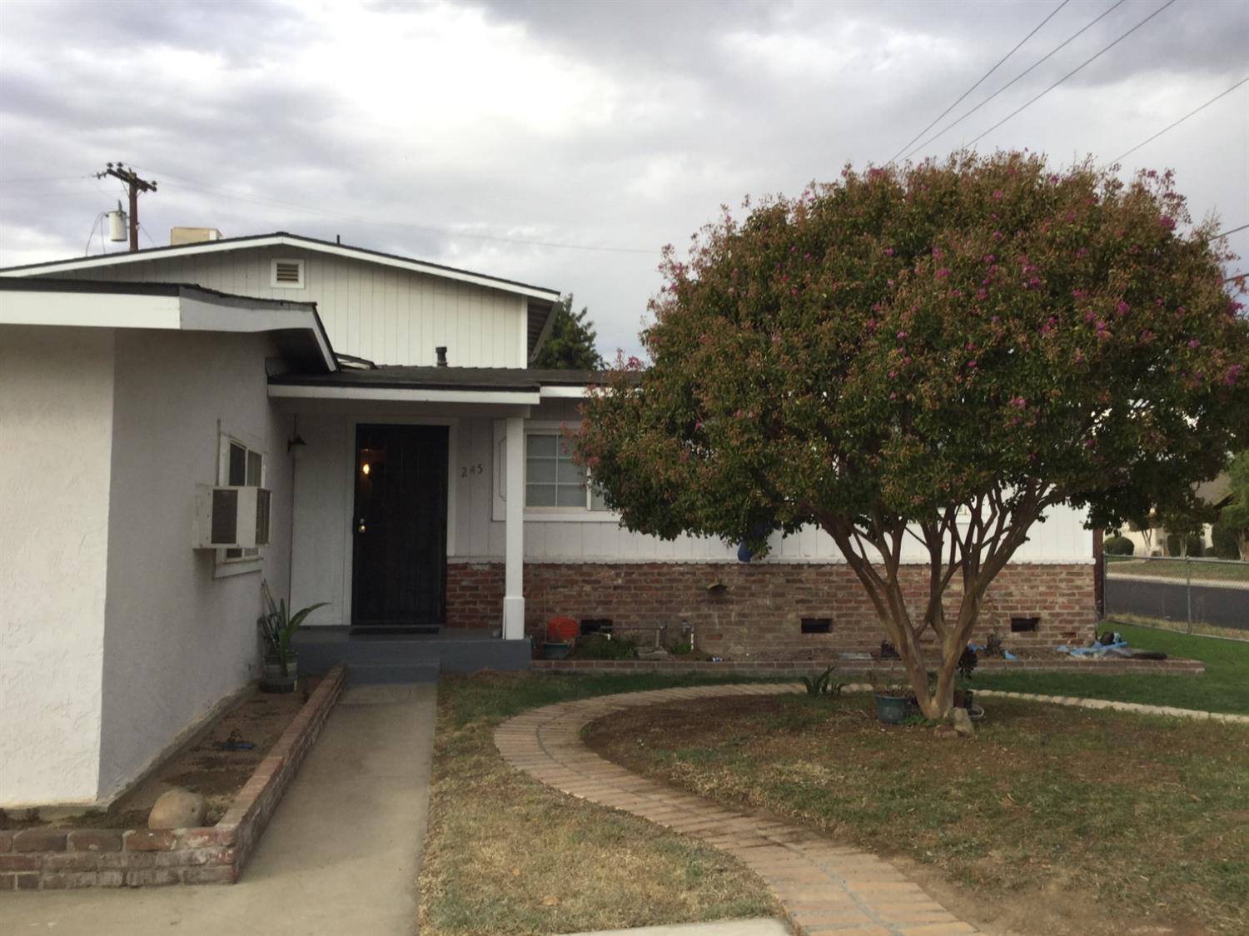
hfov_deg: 58.4
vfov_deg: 45.4
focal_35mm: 31
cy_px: 468
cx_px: 624
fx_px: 1118
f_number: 2.4
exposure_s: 1/413
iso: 25
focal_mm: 3.3
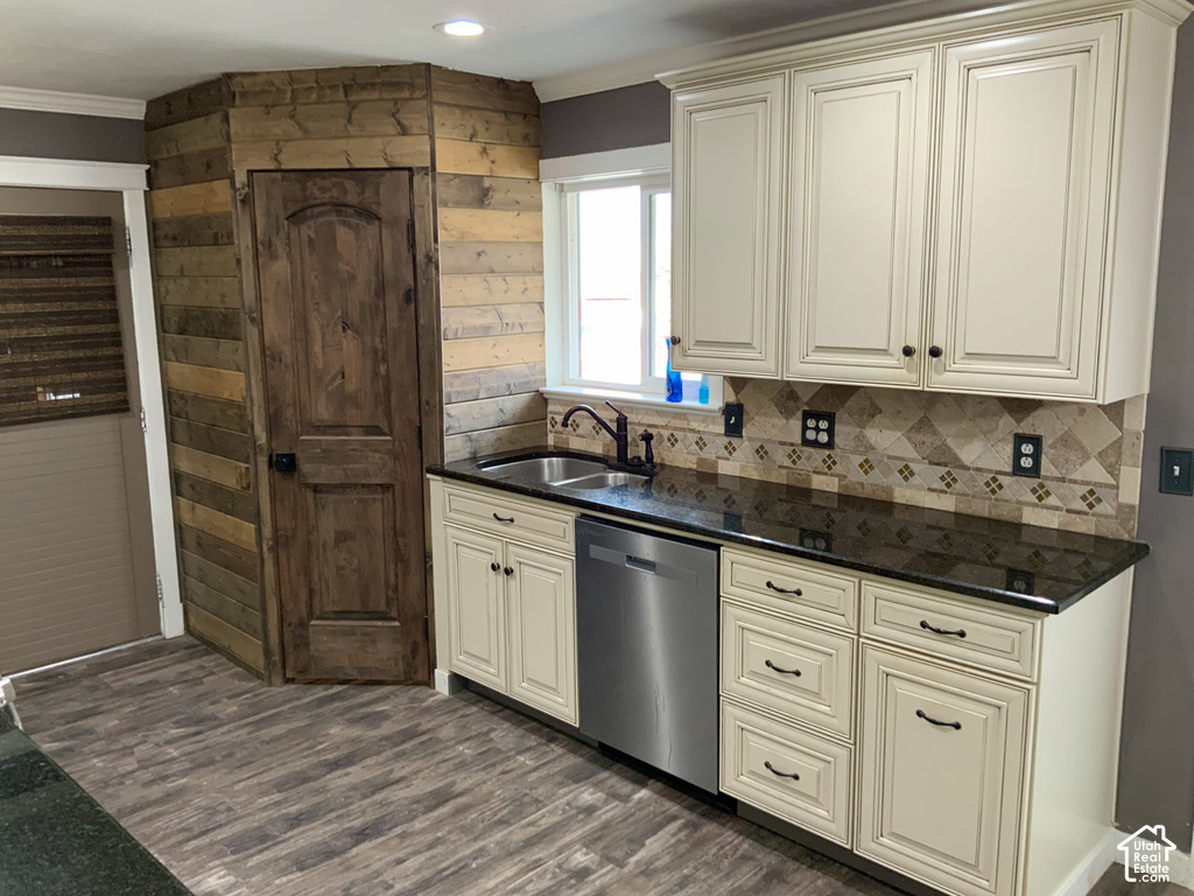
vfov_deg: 48.2
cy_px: 448
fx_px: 1000
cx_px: 597
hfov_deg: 61.7
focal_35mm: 29
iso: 80
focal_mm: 3
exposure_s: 1/60
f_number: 1.8
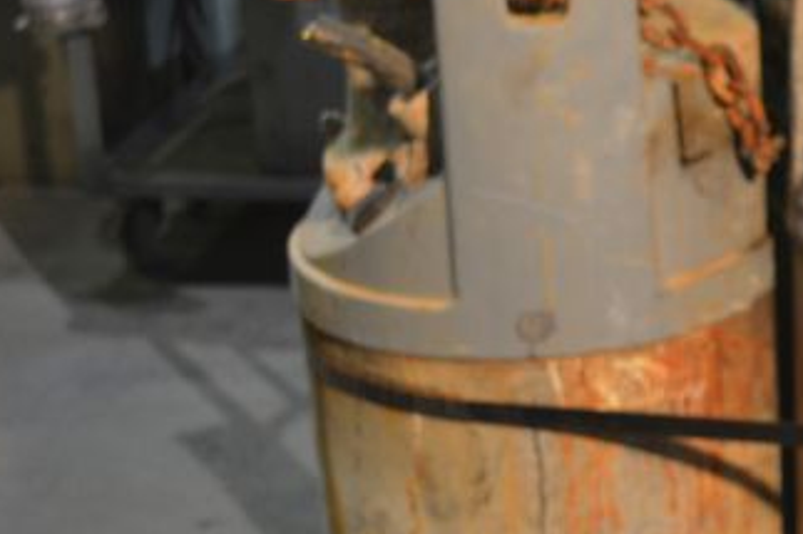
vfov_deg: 10.9
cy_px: 309
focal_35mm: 126
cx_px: 1052
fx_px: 2799
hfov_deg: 15.5
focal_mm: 27
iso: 400
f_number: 4
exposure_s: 1/15
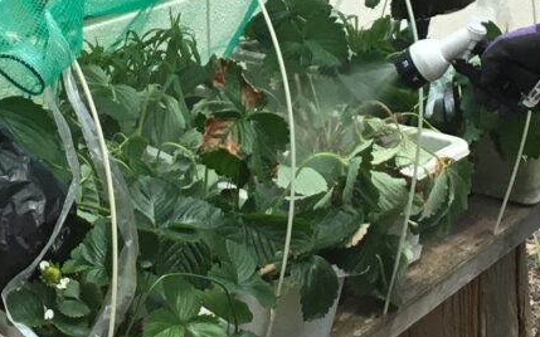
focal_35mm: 138
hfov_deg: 15.1
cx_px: 140
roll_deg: +0.3
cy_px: 16
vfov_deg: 9.4
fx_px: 2031
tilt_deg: -11.5
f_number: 2.4
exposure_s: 1/936
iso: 25
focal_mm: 3.3
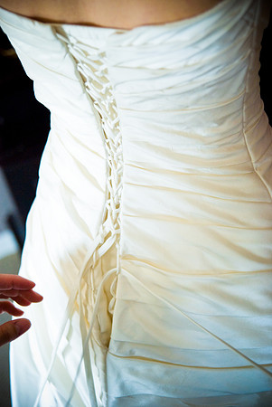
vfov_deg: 27.0
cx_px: 136
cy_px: 204
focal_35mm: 75
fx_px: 848
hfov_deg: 18.2
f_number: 2.8
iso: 800
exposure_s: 1/100
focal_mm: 50
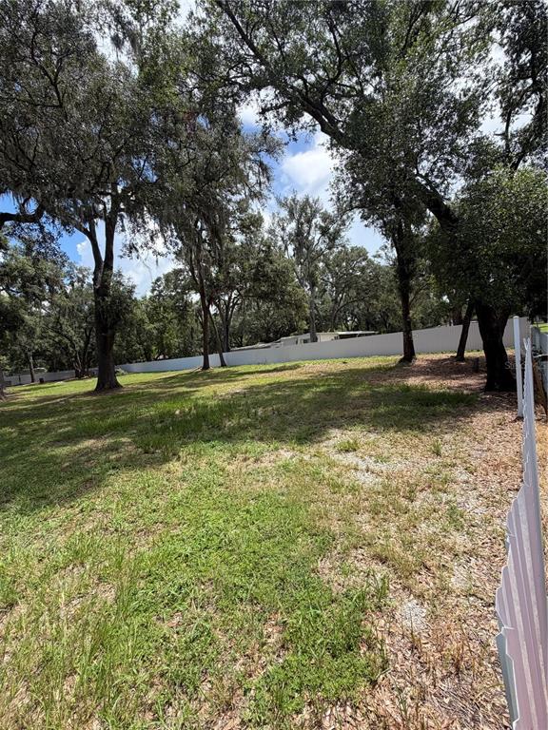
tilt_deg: -3.1
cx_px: 274
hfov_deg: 85.7
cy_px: 365
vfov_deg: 102.1
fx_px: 296
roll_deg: +4.8
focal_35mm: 14
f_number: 2.2
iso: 40
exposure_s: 1/734
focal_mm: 2.22
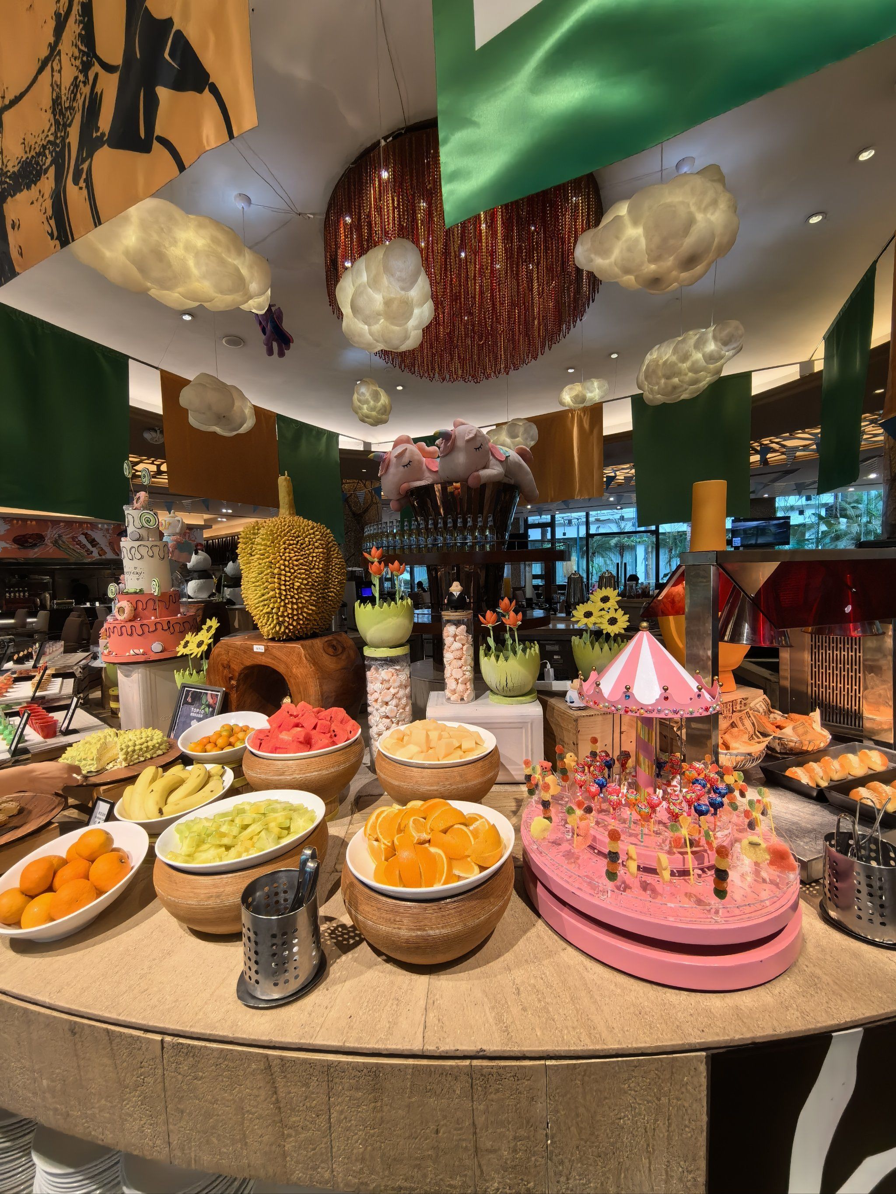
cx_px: 448
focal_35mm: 13
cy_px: 597
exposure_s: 1/100
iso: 160
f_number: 2.2
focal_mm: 1.95
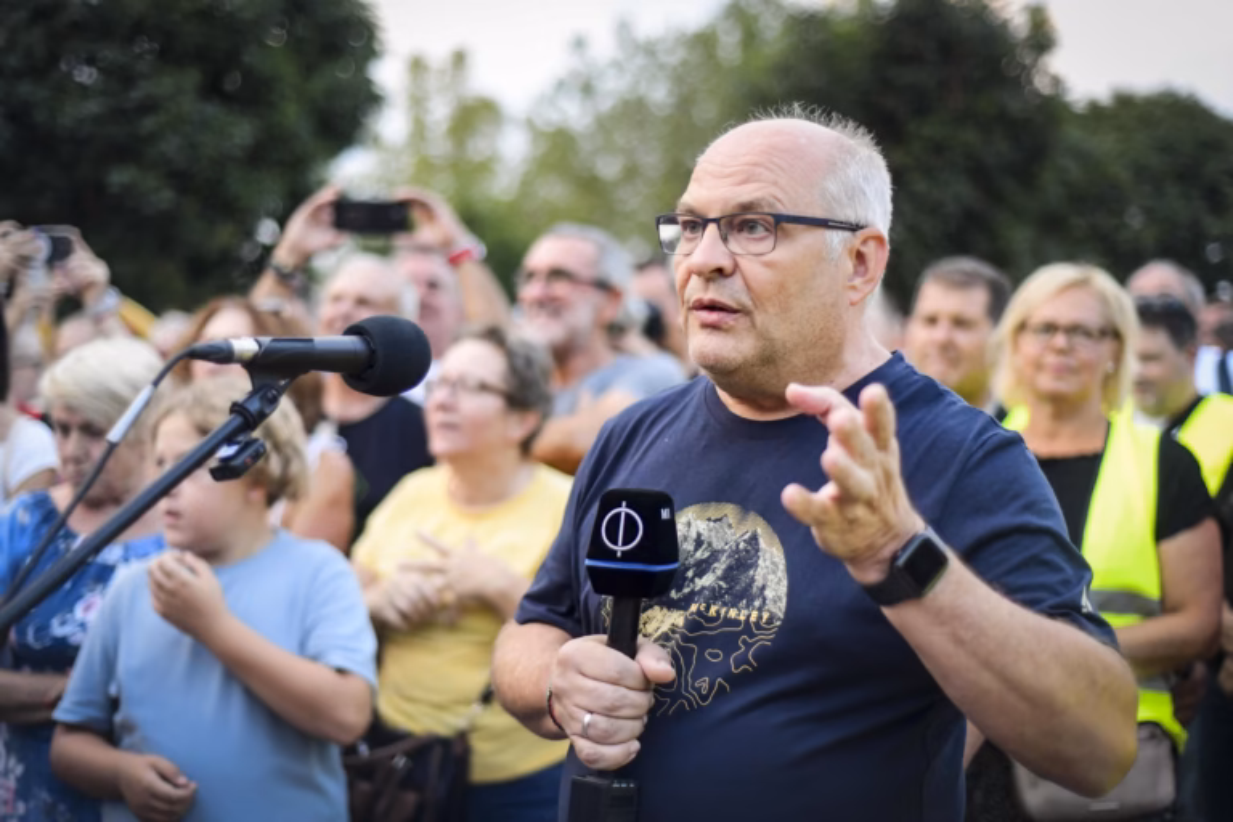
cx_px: 616
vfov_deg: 27.0
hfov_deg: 39.6
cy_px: 411
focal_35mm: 50
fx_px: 1712
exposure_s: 1/2000
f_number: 1.8
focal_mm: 50
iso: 4000
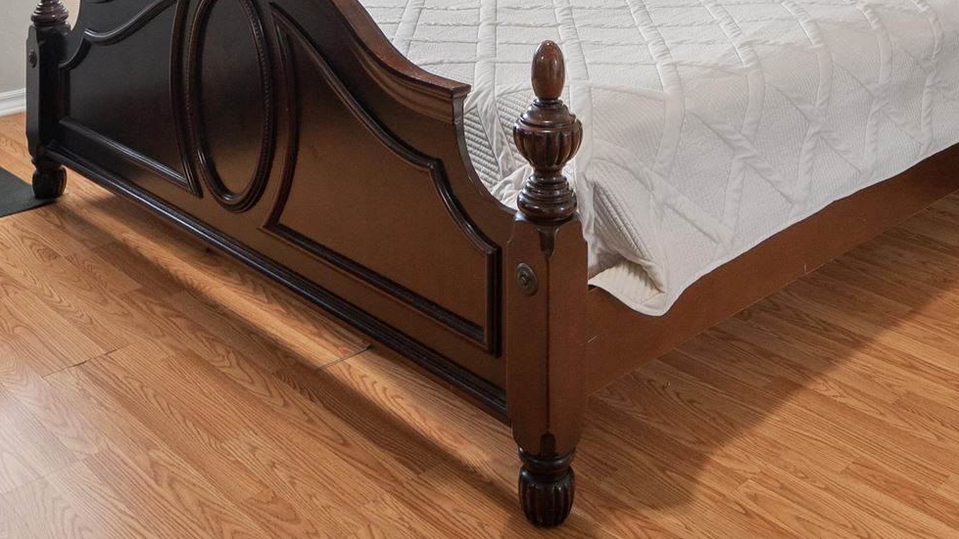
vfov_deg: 21.9
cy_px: -252
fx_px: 1170
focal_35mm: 46
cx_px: 522
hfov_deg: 44.5
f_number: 8
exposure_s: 1/2
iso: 100
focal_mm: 14
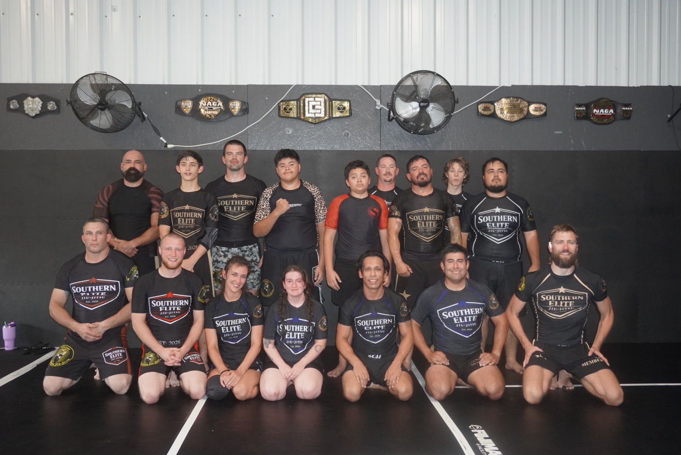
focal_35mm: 36
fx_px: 681
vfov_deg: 36.9
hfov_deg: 53.1
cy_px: 228
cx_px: 340
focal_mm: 24
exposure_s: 1/160
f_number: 4.5
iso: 3200
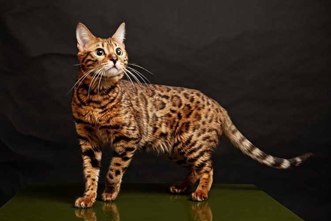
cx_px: 166
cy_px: 110
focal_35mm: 62
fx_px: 570
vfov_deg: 21.9
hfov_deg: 32.4
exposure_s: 1/200
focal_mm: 62
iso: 100
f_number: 6.3
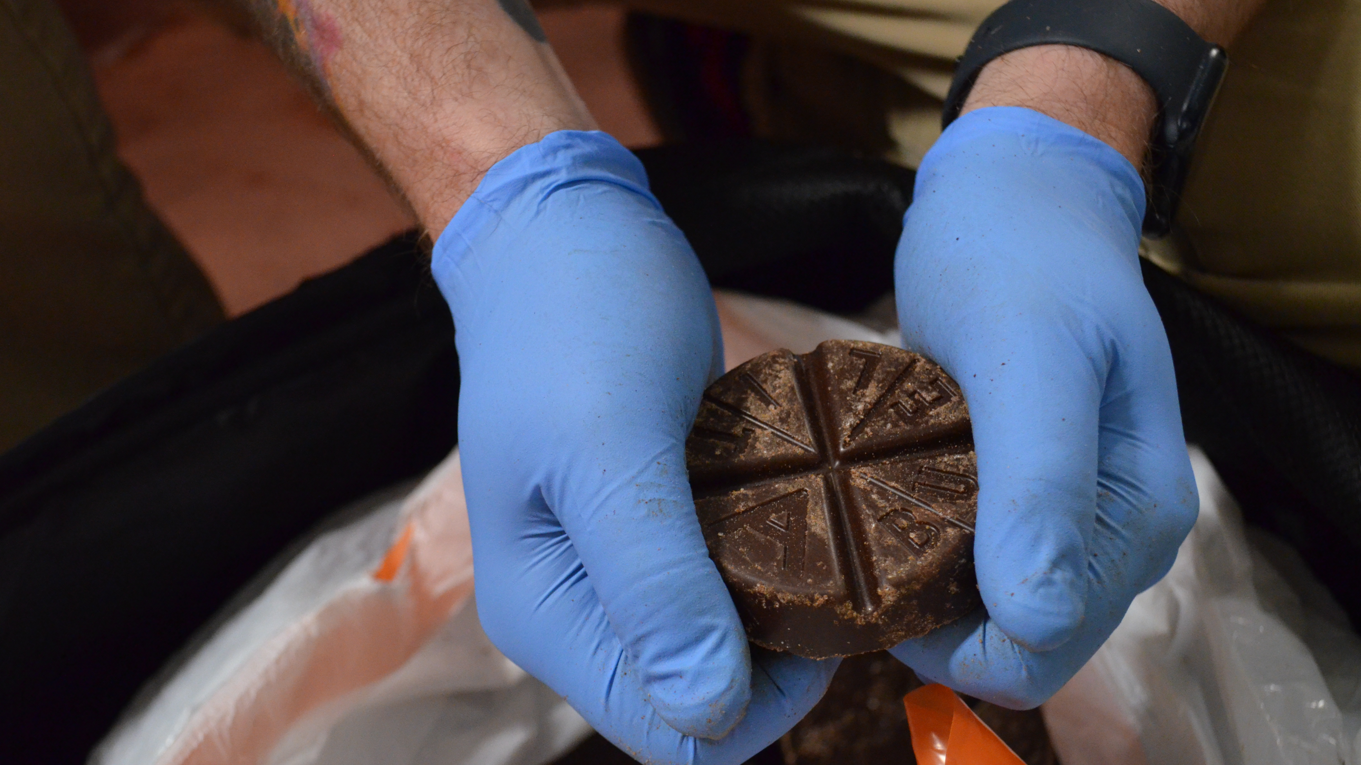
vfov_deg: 21.1
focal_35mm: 57
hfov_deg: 36.6
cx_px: 680
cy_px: 401
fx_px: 2057
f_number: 5
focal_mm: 36
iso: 3200
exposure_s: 1/25
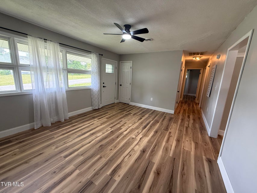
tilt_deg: -10.0
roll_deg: -3.0
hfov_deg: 102.1
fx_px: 104
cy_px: 96
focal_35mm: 14
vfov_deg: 85.7
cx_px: 128
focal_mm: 2.22
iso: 250
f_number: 2.2
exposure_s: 1/99
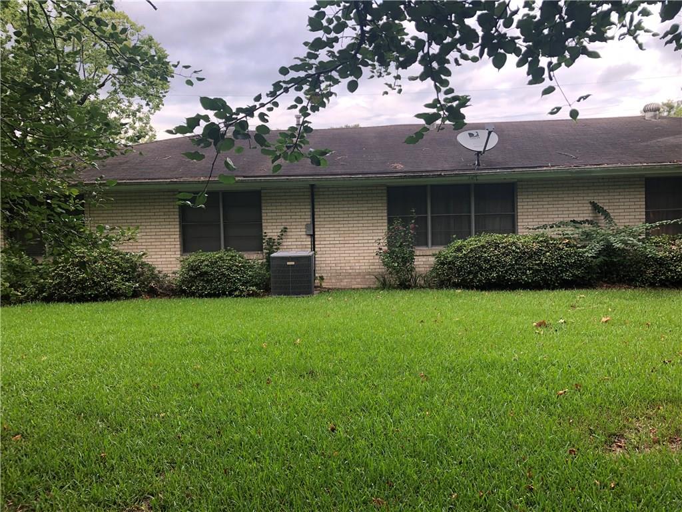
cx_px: 341
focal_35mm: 28
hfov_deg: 63.4
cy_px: 256
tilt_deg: -4.4
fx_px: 552
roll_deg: +1.6
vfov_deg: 49.7
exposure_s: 1/136
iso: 20
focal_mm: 3.99
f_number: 1.8
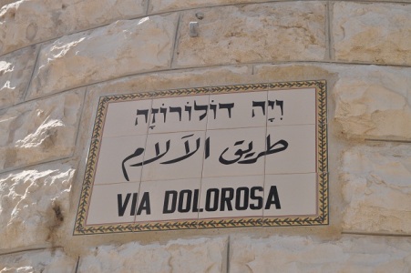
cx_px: 206
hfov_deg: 24.6
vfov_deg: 16.5
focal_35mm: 82
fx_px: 941
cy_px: 136
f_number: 9
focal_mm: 55
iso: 200
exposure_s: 1/320
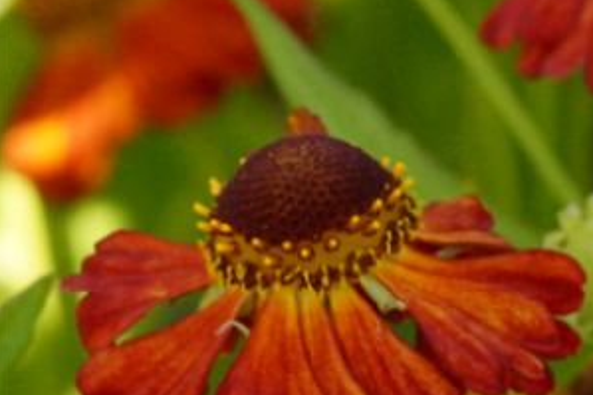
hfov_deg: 3.4
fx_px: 9927
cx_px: 1186
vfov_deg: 2.3
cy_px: 498
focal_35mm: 603
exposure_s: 1/160
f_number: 11
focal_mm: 100
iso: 1250
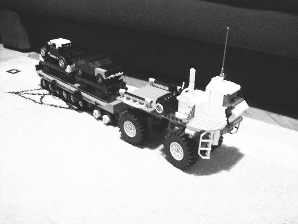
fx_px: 310
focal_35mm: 36
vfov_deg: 39.7
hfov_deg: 51.4
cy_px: 112
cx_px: 149
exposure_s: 1/2
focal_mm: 6
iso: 200
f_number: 2.7
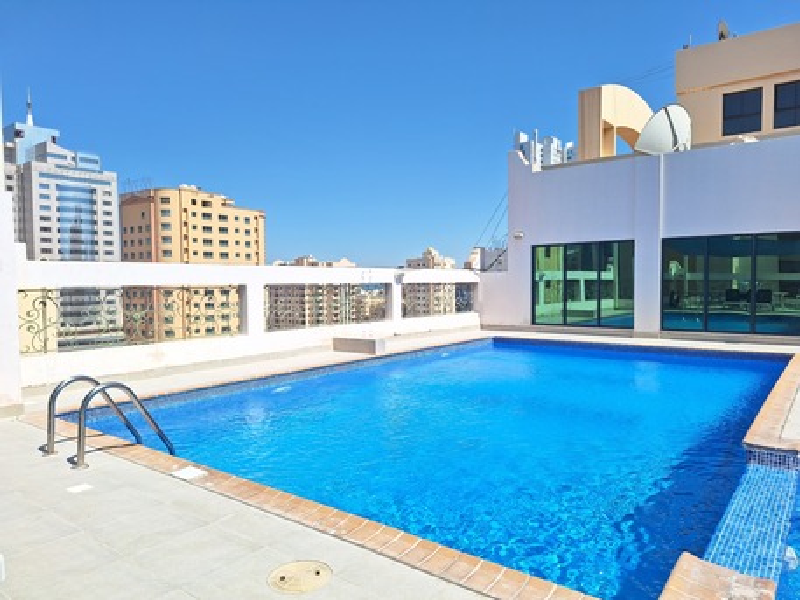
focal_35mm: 23
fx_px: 532
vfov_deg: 58.9
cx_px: 400
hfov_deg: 73.9
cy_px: 300
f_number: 1.8
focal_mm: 5.54
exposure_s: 1/3030
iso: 40
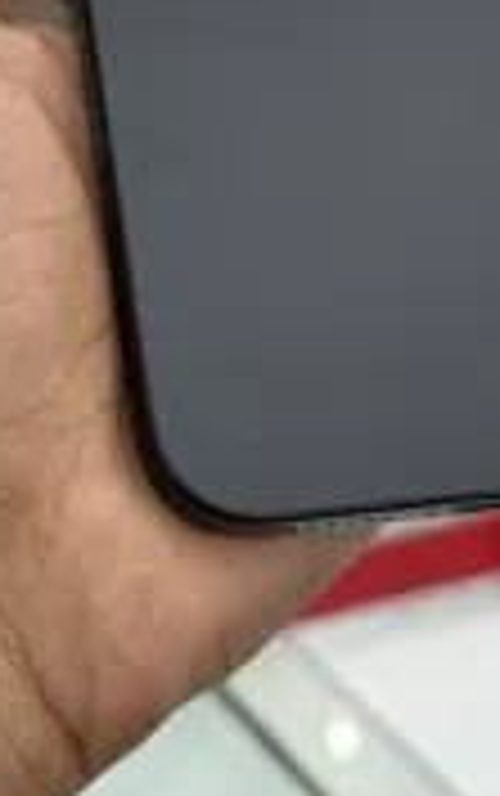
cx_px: 288
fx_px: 2501
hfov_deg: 11.4
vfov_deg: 17.7
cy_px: 18
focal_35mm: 115
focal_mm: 6.76
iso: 64
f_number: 1.78
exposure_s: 1/273
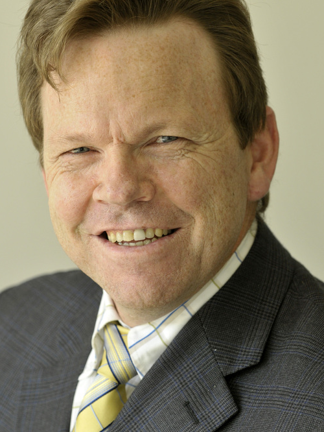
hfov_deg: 5.1
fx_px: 3654
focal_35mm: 293
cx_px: 166
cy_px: 194
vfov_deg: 6.8
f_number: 4.5
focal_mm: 150
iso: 400
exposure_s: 1/125
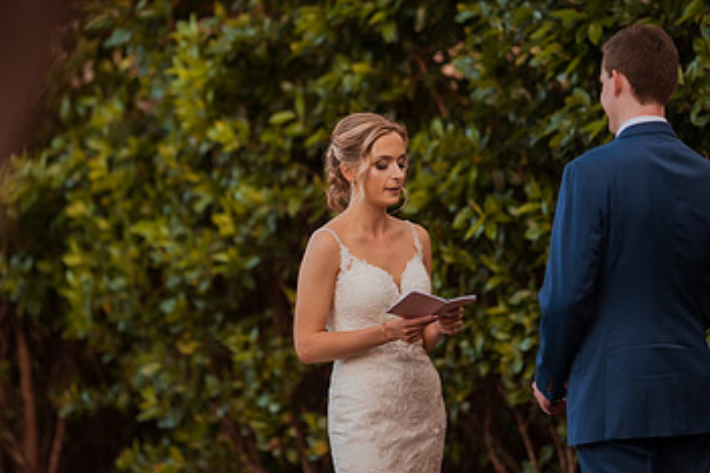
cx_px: 366
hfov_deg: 9.2
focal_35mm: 223
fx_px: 4398
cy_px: 148
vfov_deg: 6.2
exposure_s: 1/800
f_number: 1.8
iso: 320
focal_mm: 135
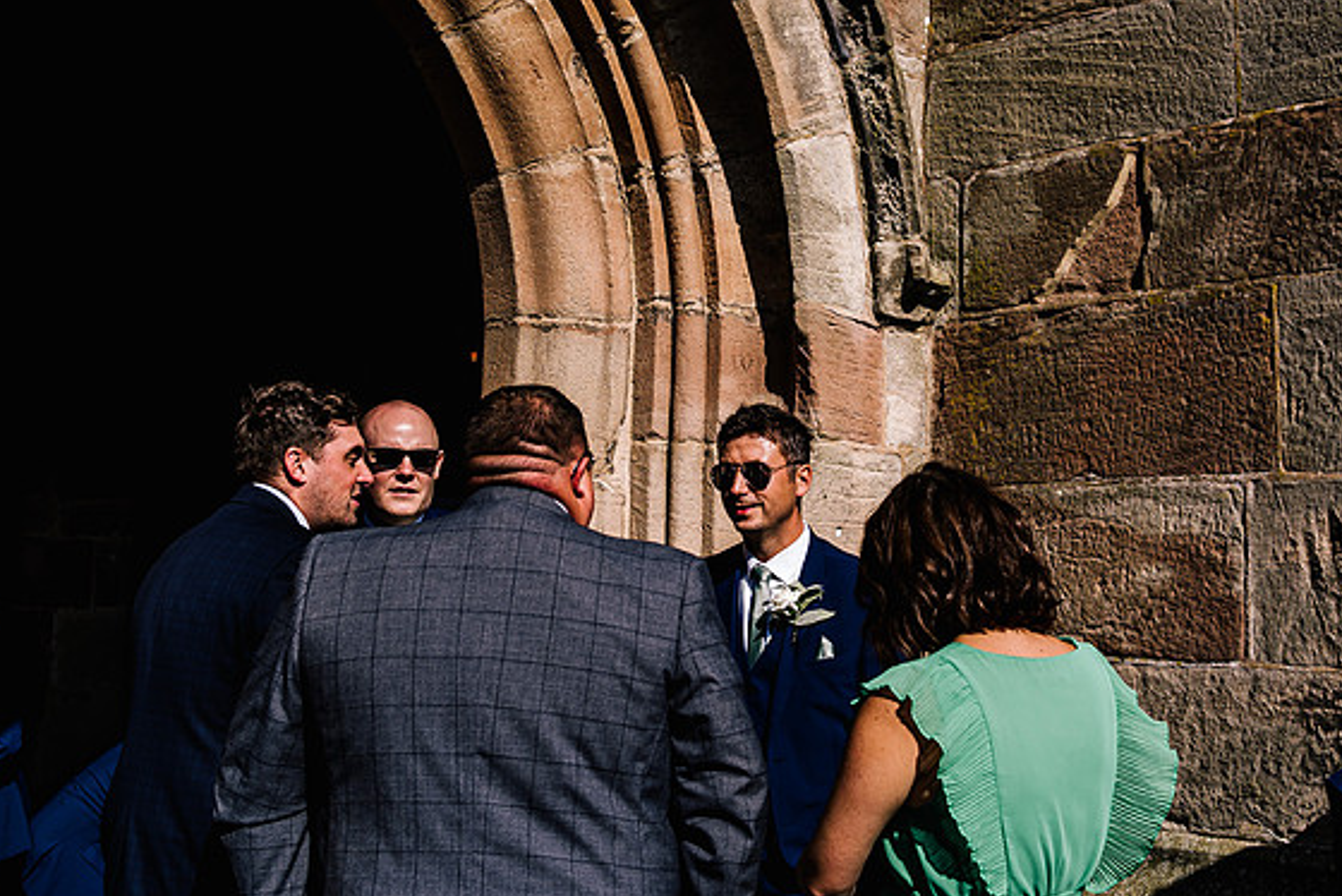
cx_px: 793
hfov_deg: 43.4
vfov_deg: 29.8
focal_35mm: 45
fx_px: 1678
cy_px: 354
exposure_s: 1/800
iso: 50
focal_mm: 35
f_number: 4.5
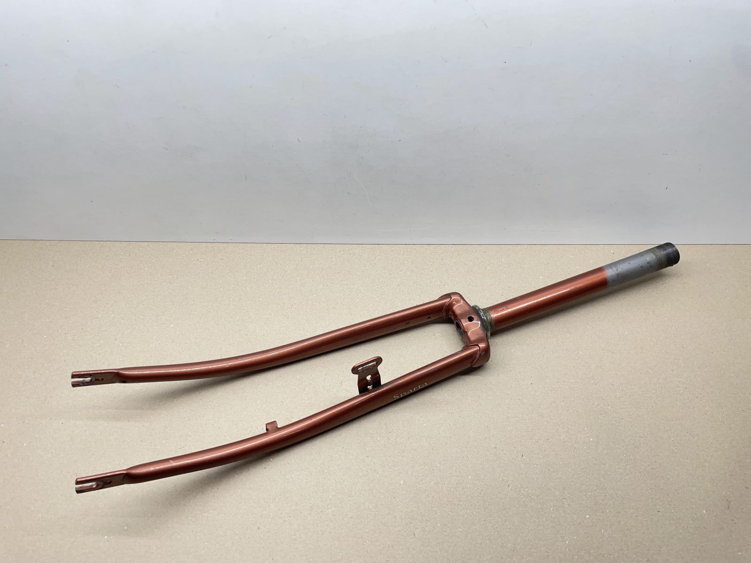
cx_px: 376
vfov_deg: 53.1
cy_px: 282
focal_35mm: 26
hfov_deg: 67.3
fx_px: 564
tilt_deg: -52.3
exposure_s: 1/100
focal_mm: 4.2
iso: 64
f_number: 1.6
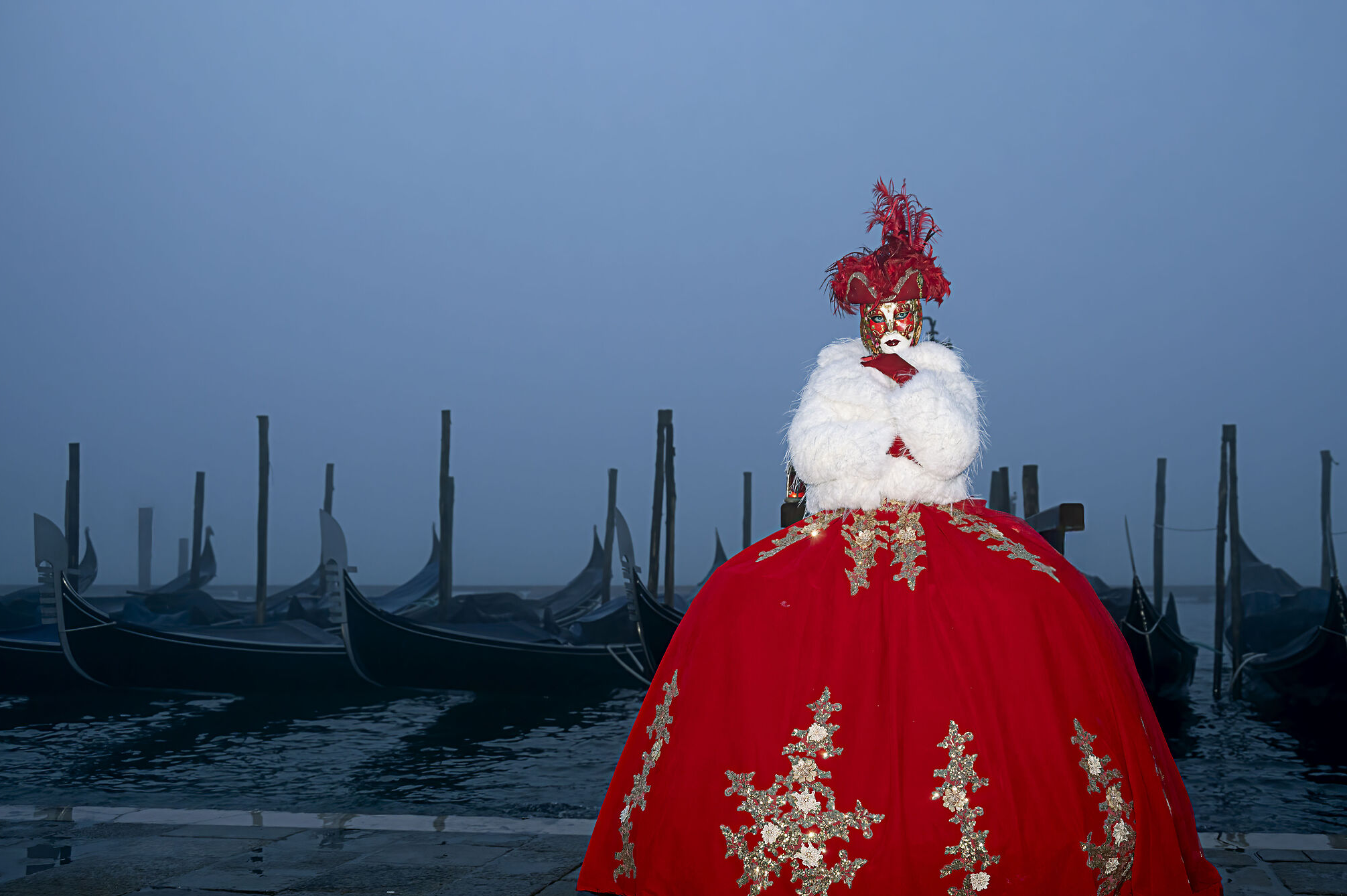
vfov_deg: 35.8
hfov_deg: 51.7
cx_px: 788
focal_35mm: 37
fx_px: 1383
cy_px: 507
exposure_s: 1/80
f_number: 5
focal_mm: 31
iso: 1250
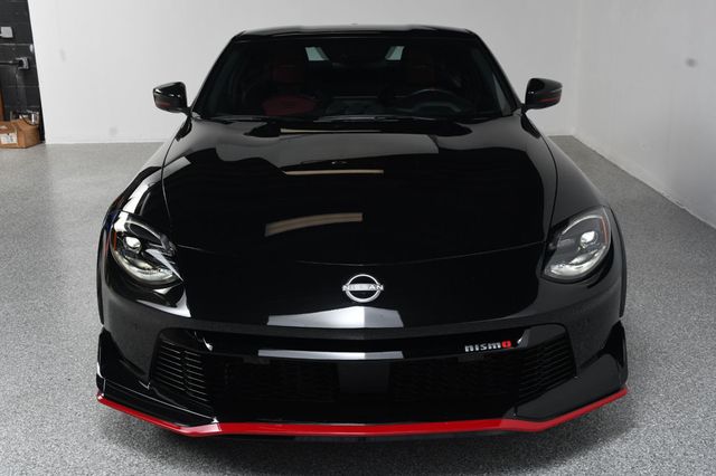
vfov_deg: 28.0
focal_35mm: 48
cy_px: 238
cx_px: 358
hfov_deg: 41.1
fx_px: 954
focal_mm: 32
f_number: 10
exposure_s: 1/160
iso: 100
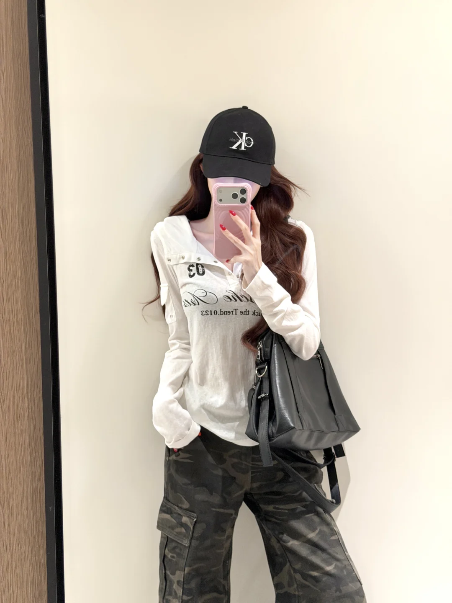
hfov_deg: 30.3
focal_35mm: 48
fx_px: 836
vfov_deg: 39.7
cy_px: 302
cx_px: 226
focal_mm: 6.76
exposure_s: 1/45
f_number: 1.78
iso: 250
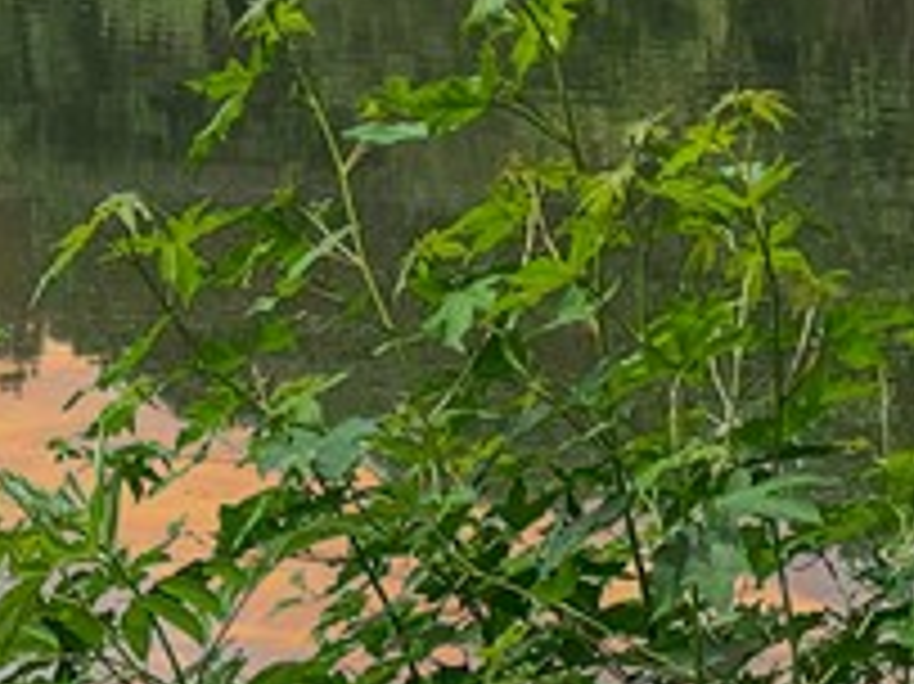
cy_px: -540
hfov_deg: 14.6
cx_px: -158
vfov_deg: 10.6
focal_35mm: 131
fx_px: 3457
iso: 25
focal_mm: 4.25
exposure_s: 1/3000
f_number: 1.8
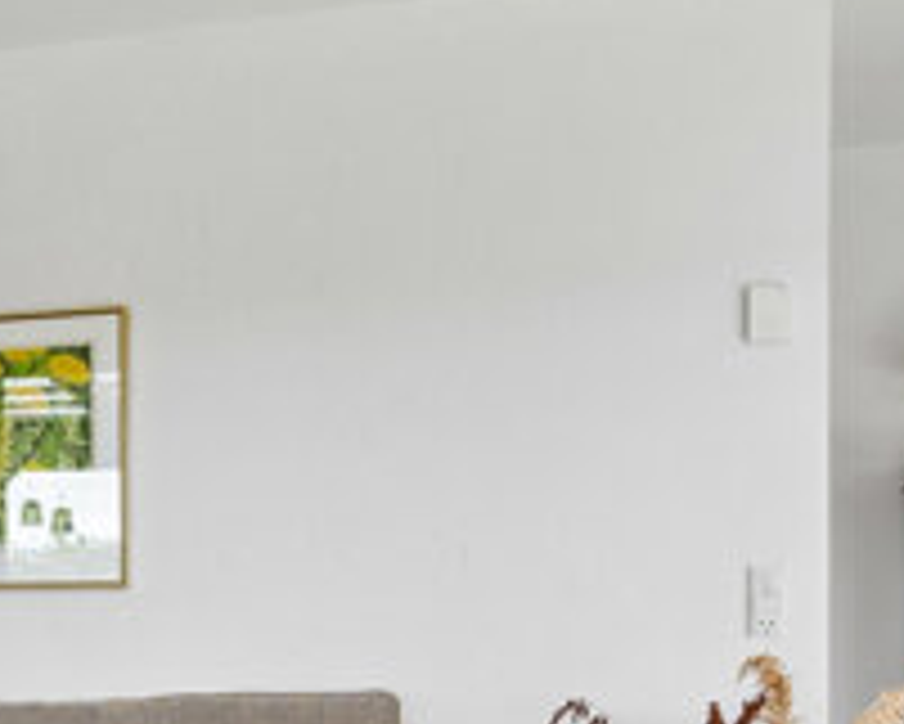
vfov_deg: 21.2
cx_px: -432
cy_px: 632
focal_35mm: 71
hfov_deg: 22.3
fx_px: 1901
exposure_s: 1/80
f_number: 8
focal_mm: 19
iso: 640
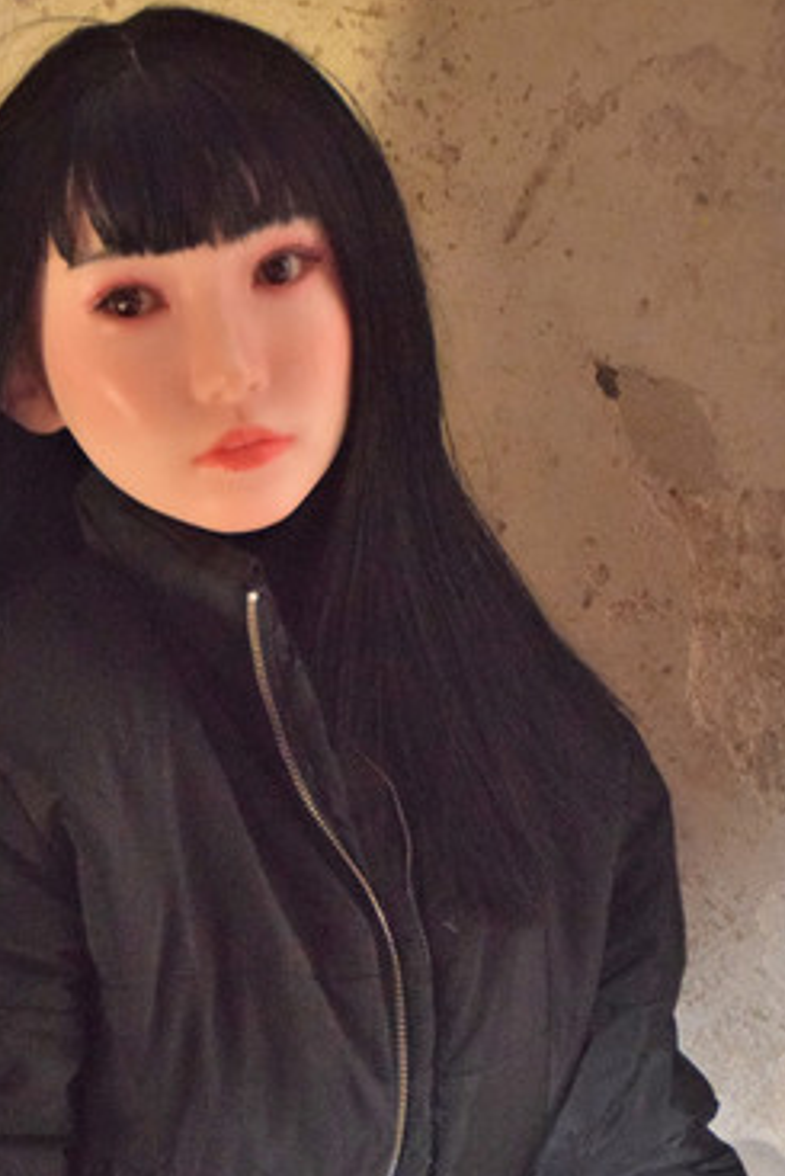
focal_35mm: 136
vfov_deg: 15.1
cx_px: 239
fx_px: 4444
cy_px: 750
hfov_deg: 10.1
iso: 3200
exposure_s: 1/60
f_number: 5
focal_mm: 52
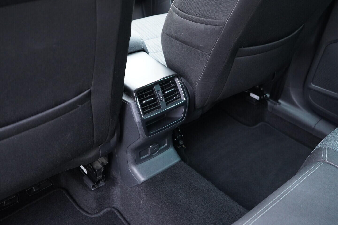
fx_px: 338
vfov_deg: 36.9
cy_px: 112
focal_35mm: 36
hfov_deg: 53.1
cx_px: 169
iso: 1600
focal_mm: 24
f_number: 2.8
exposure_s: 1/40
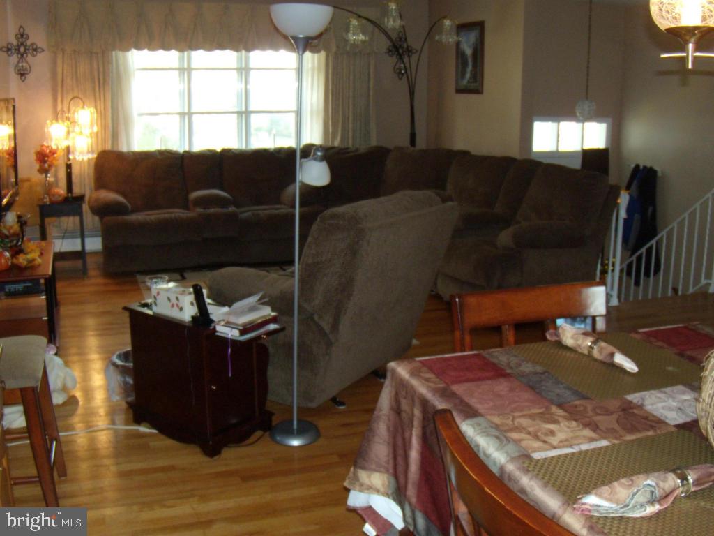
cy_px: 268
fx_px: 743
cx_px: 357
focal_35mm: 36
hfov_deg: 51.4
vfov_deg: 39.7
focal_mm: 6.4
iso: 250
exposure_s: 1/30
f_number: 3.6
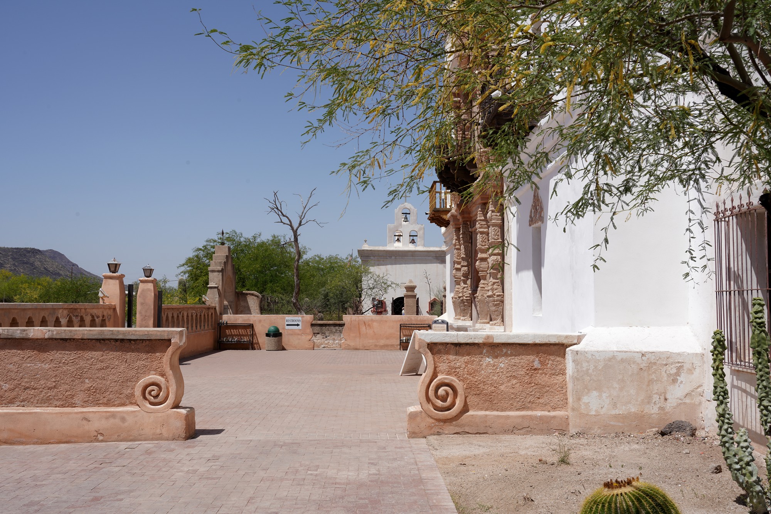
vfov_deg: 36.0
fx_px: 792
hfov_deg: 51.9
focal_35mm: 37
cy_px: 257
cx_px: 386
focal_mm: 37
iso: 100
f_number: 16
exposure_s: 1/125
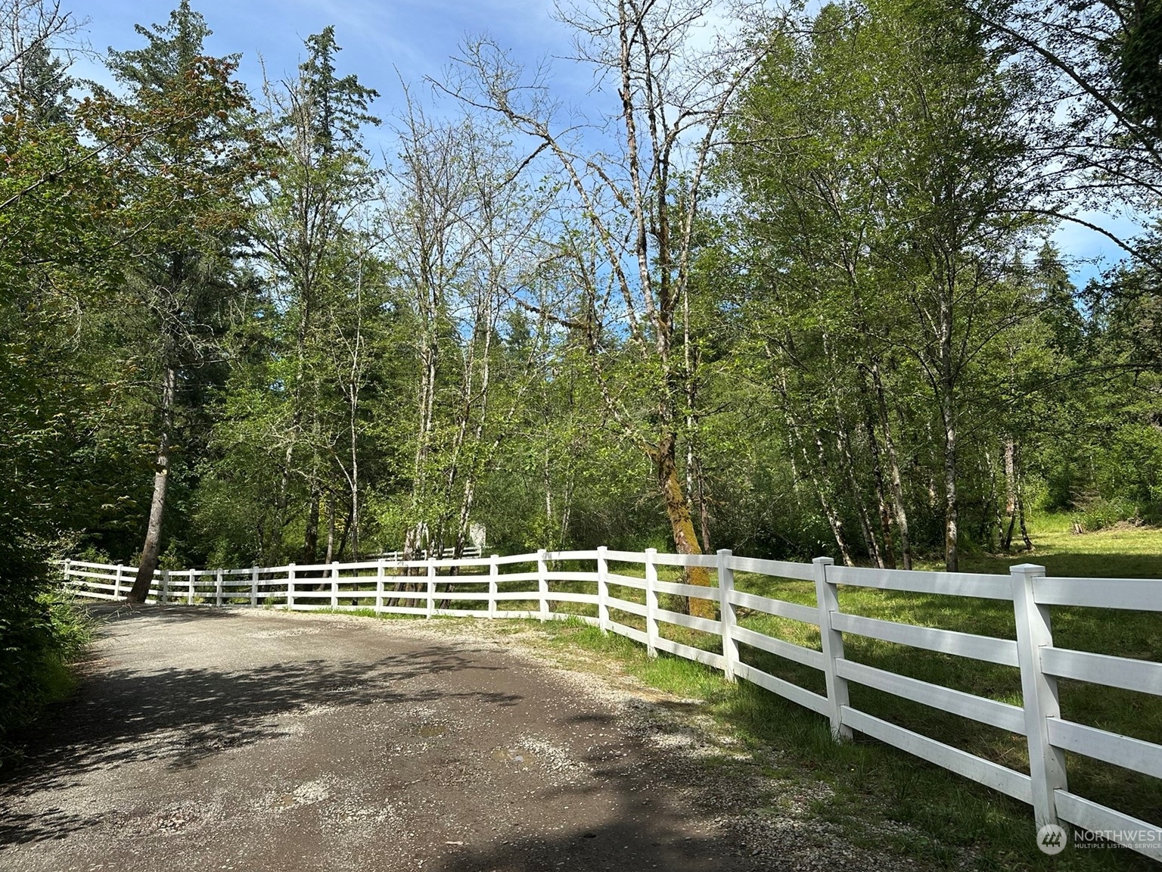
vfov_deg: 54.9
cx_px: 580
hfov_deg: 69.4
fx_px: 839
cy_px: 421
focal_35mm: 25
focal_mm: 6.86
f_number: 1.78
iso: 80
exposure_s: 1/2809
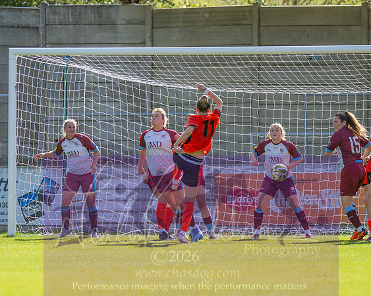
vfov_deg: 2.7
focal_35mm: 571
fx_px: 6268
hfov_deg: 3.4
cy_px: 135
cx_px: 121
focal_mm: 300
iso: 200
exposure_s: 1/3200
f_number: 2.8
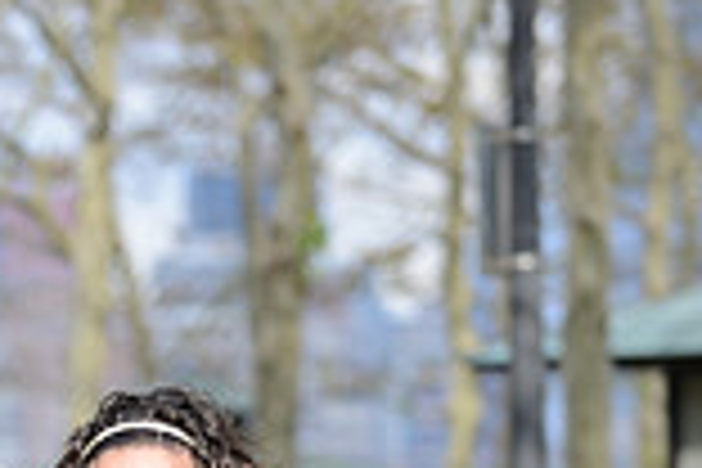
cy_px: 785
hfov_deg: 5.0
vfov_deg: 3.3
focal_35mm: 410
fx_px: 7994
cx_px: -216
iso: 500
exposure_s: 1/1250
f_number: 5
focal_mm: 110
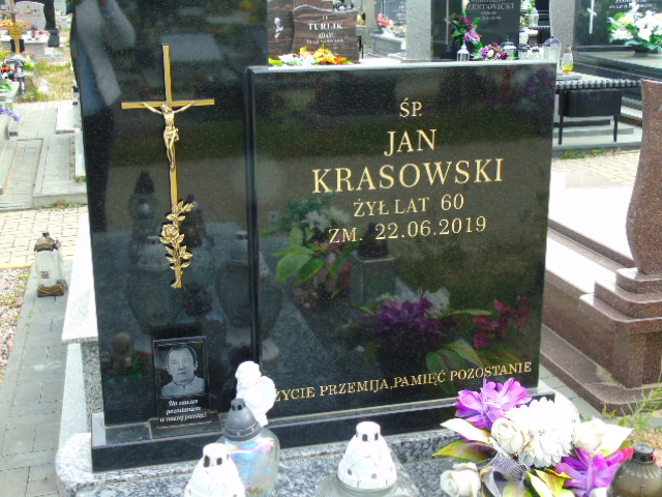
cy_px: 248
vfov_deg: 31.5
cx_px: 331
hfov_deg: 41.2
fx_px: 880
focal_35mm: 46
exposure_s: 1/160
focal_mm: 8.2
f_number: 4.1
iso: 80
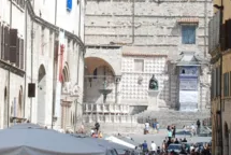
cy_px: -74
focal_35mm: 250
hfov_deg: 8.2
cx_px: 48
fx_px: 1609
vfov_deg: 5.5
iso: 160
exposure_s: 1/200
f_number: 9
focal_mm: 35
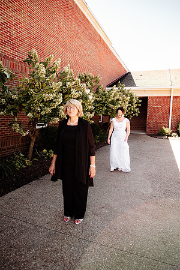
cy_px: 135
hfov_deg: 53.1
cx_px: 90
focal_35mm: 24
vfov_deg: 73.7
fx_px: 180
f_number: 2.8
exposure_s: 1/640
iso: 250
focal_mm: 24
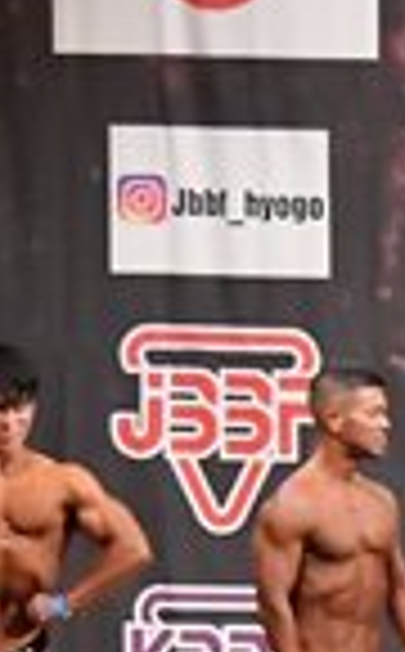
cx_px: 875
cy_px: 598
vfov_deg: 4.9
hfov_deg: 3.0
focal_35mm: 426
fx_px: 7561
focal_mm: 52
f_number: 5.6
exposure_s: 1/400
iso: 12800
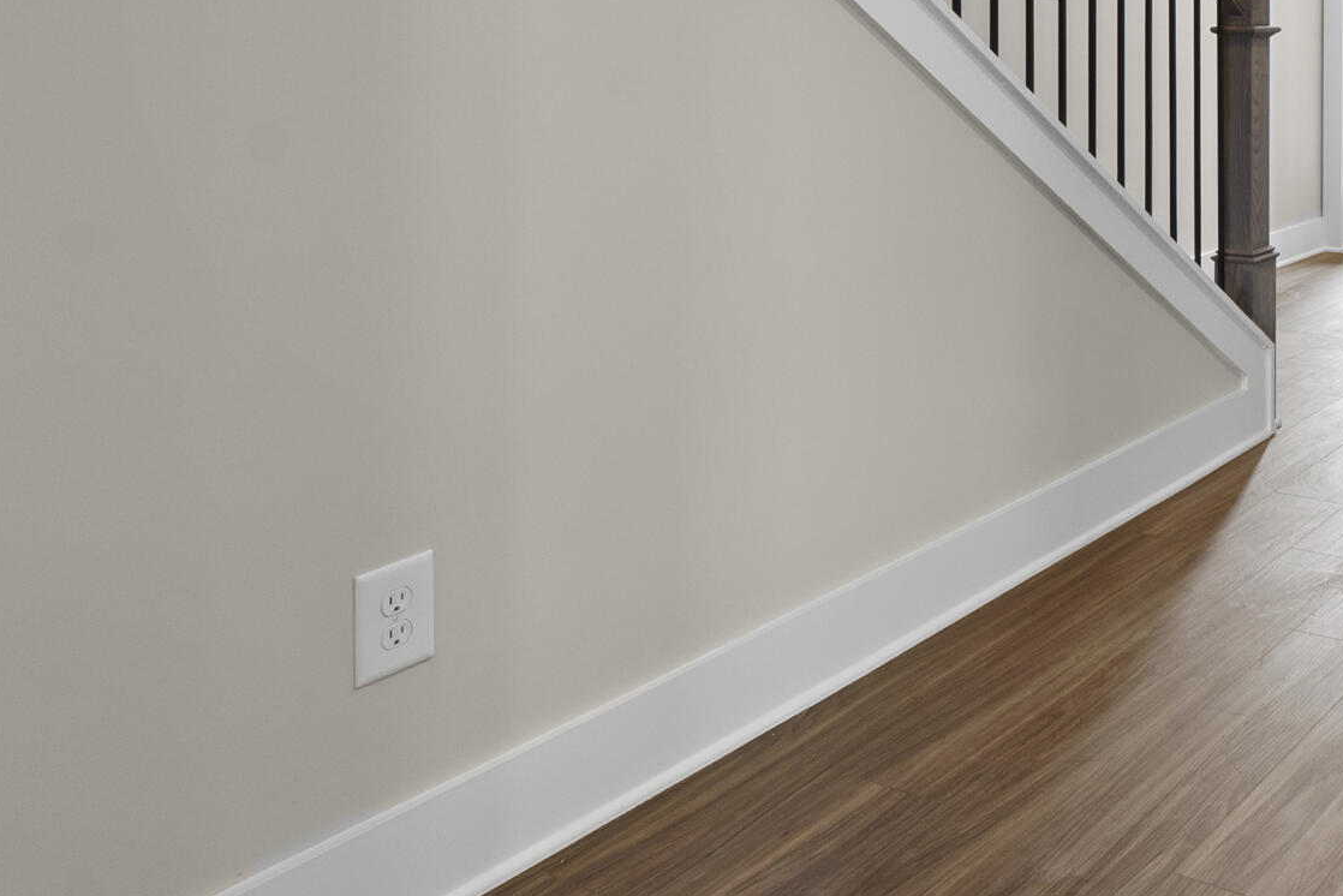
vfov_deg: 32.2
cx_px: 1399
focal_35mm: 38
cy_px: -4
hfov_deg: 42.3
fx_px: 1418
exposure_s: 1/2.5
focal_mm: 11.5
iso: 250
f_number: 9
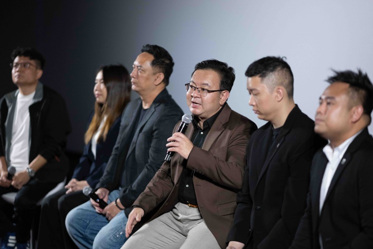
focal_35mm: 105
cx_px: 186
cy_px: 124
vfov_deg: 13.0
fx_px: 1088
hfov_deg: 19.5
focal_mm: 105
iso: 1600
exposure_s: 1/125
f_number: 1.4
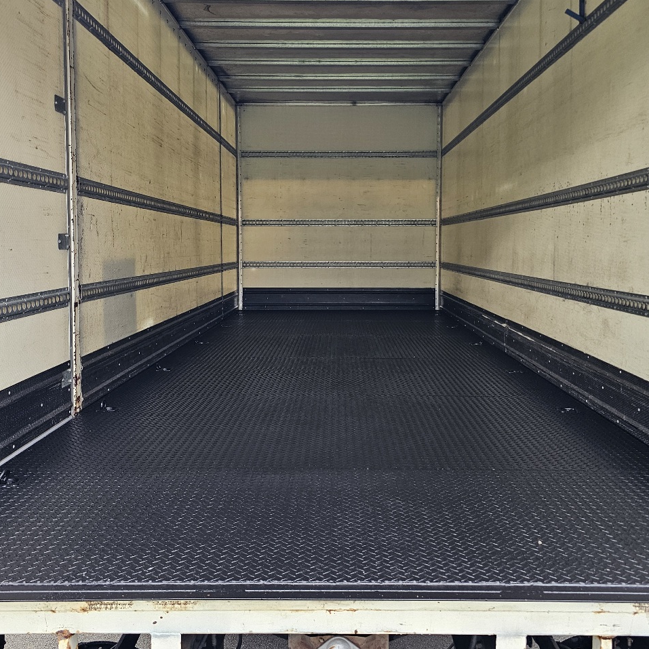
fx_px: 721
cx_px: 338
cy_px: 276
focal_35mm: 34
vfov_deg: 48.3
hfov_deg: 48.4
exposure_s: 1/192
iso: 200
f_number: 1.7
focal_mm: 6.3
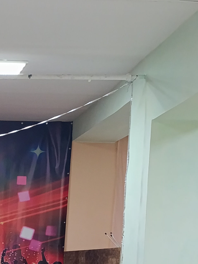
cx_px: -114
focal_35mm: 90
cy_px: 295
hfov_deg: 15.0
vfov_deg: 20.7
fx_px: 686
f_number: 1.7
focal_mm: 4.71
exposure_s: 1/25
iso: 500
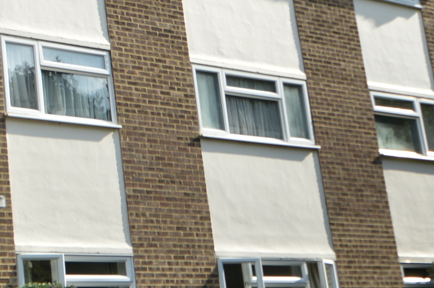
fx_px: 783
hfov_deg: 25.0
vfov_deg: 20.9
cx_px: -186
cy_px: 131
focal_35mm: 65
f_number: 7.1
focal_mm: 10
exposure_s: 1/200
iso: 100
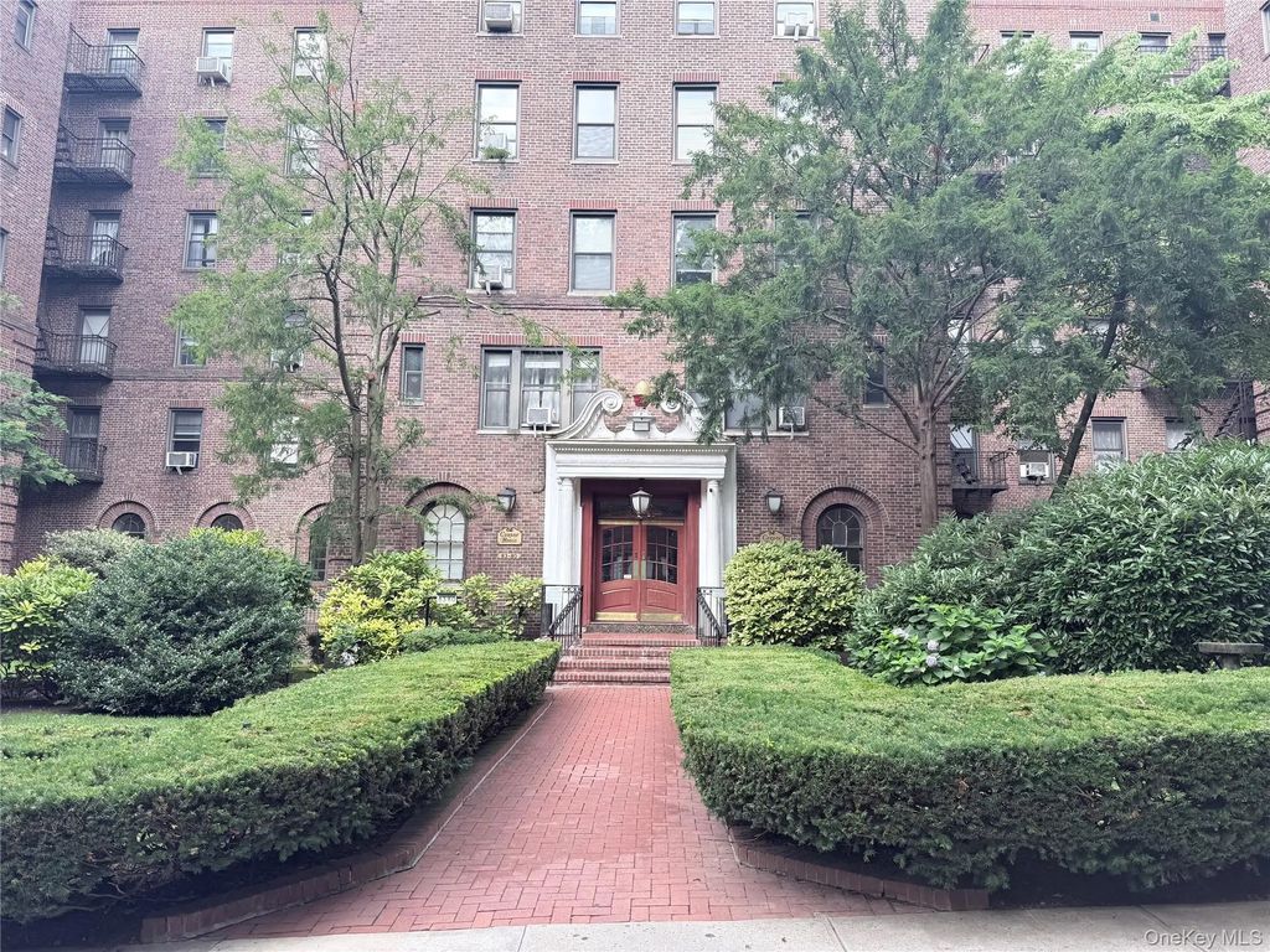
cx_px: 635
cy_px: 476
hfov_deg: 71.6
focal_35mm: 24
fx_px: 881
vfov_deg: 56.8
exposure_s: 1/488
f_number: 1.78
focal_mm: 6.76
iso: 80
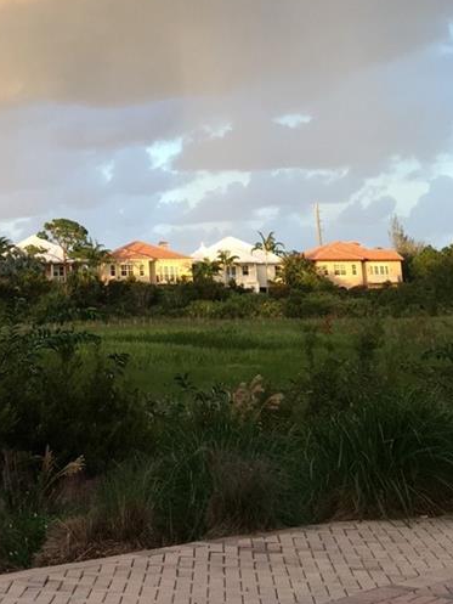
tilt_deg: +16.6
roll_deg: +0.5
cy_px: -64
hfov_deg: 20.2
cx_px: -28
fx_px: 1221
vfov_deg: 25.7
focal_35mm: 70
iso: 32
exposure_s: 1/120
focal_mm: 4.15
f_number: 2.2
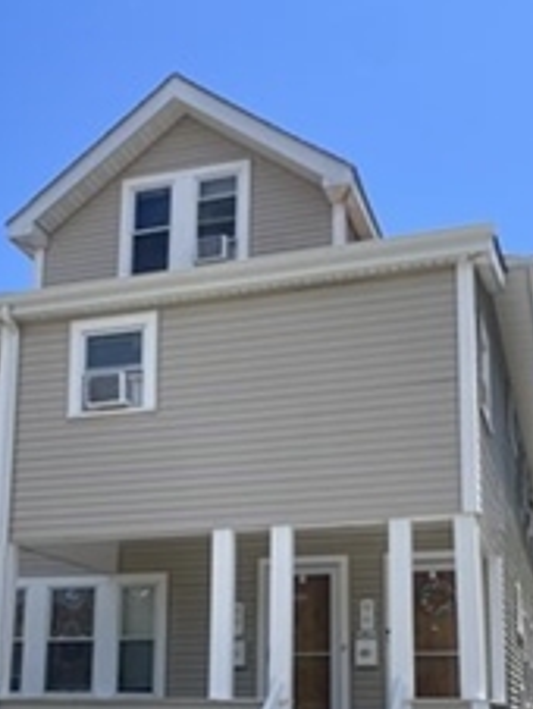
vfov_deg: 39.6
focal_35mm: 46
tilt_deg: +11.7
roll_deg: -0.1
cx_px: 266
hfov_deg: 31.6
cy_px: 566
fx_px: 943
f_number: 1.6
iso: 32
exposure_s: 1/2882
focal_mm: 4.2
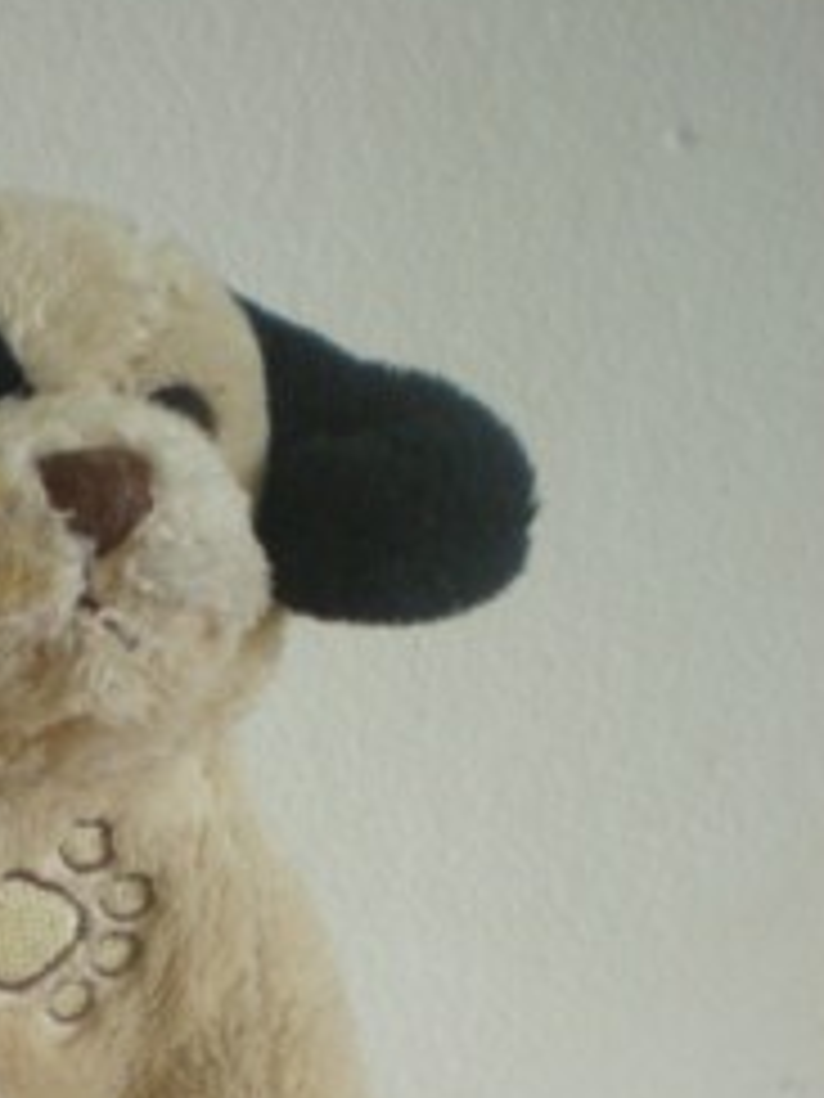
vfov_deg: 23.4
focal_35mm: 81
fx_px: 2571
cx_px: -14
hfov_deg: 17.7
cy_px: 1030
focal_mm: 6.3
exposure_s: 1/35
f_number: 3.1
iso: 200
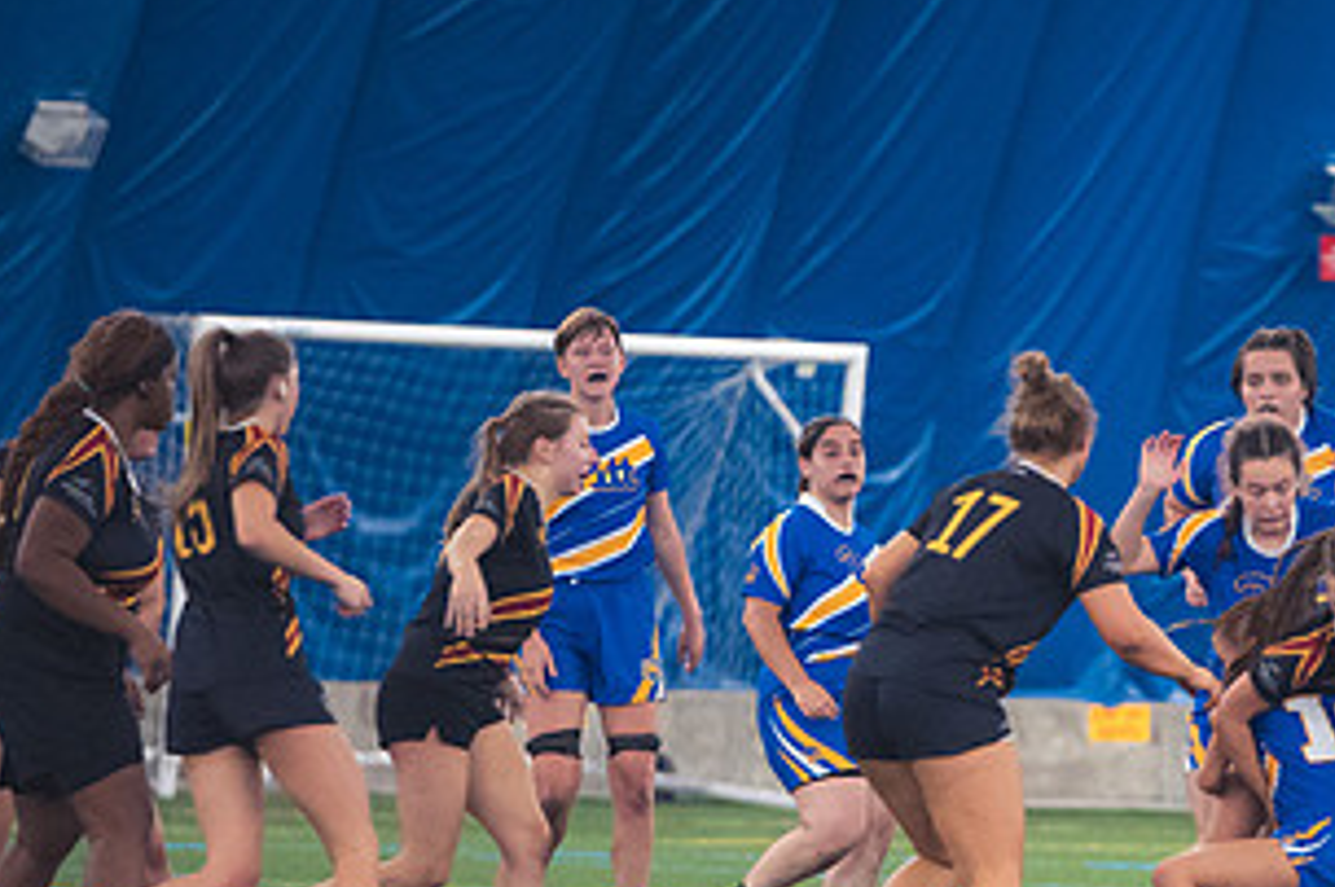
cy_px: 777
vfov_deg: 2.4
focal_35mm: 572
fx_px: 21189
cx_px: 1243
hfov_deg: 3.6
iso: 4000
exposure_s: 1/320
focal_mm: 200
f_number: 2.8
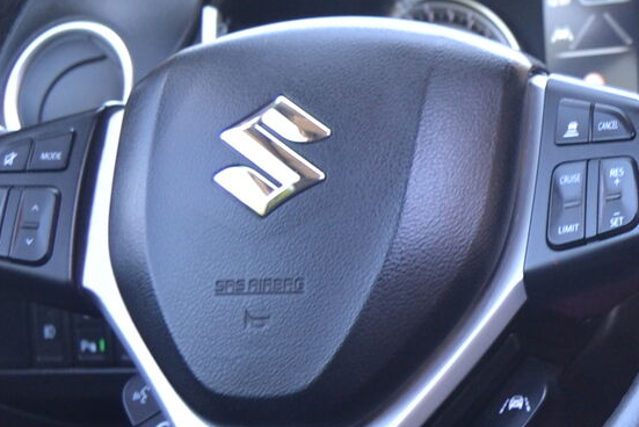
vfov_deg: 14.6
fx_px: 1669
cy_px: 253
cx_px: 825
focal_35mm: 94
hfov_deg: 19.9
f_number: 3.5
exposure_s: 1/60
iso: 400
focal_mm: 18
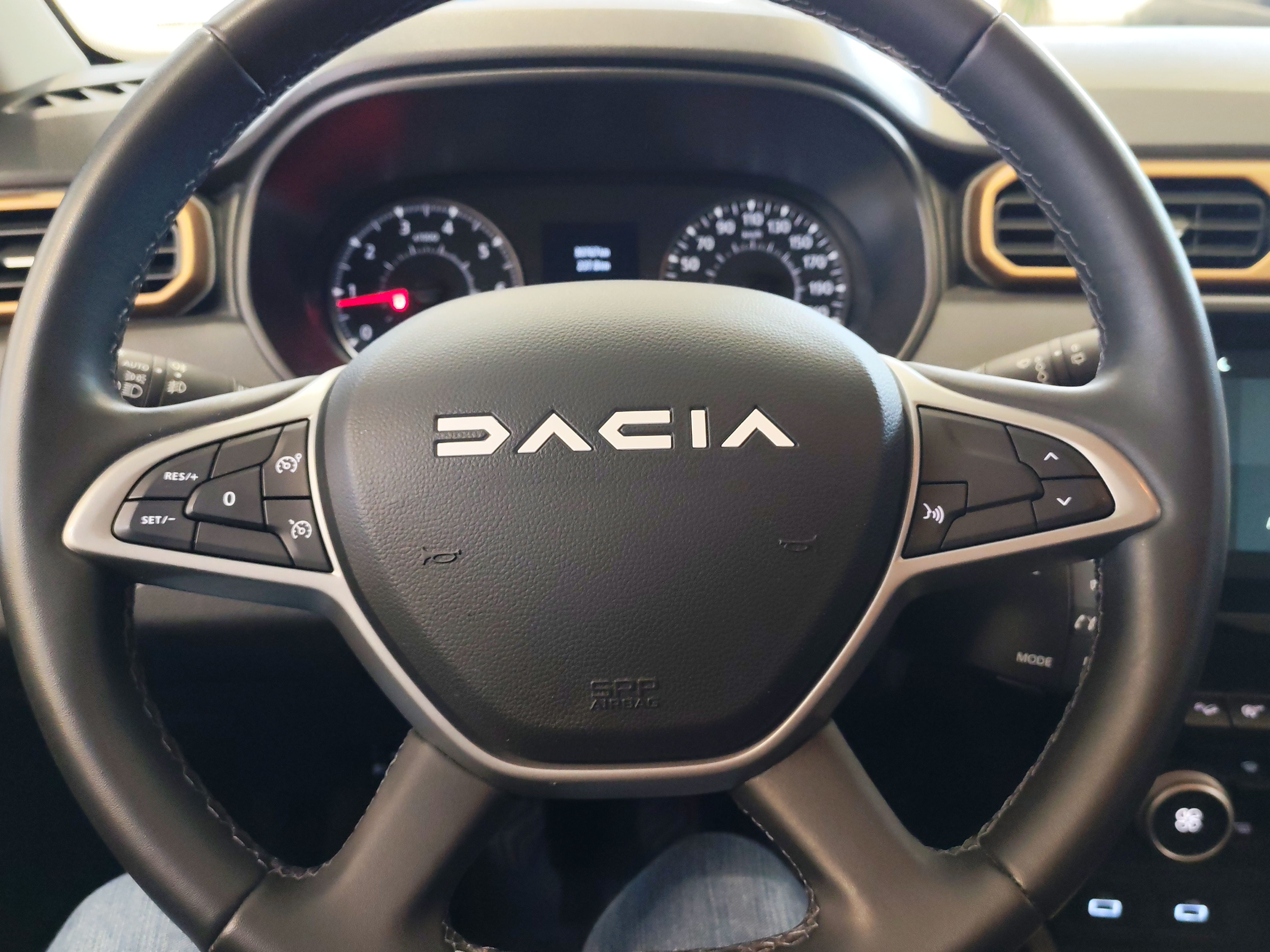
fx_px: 1137
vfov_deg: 45.4
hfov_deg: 58.4
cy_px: 476
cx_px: 635
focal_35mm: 31
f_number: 1.9
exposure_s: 1/50
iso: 1000
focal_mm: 6.12
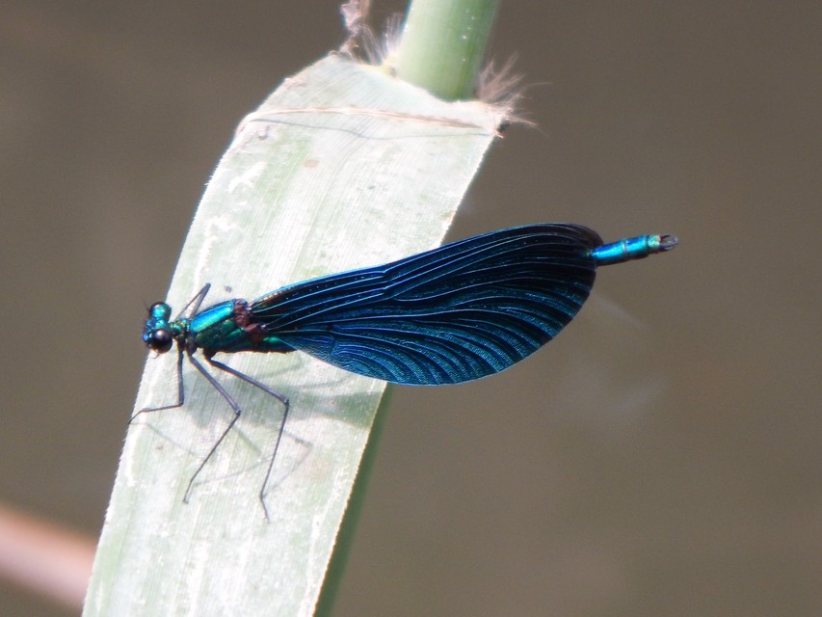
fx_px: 18168
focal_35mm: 765
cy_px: 308
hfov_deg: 2.6
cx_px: 411
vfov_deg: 1.9
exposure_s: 1/250
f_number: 5.9
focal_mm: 136
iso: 140
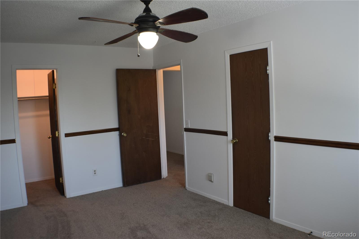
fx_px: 359
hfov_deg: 53.1
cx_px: 180
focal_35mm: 36
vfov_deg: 36.9
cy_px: 120
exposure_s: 1/60
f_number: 4
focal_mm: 24
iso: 400
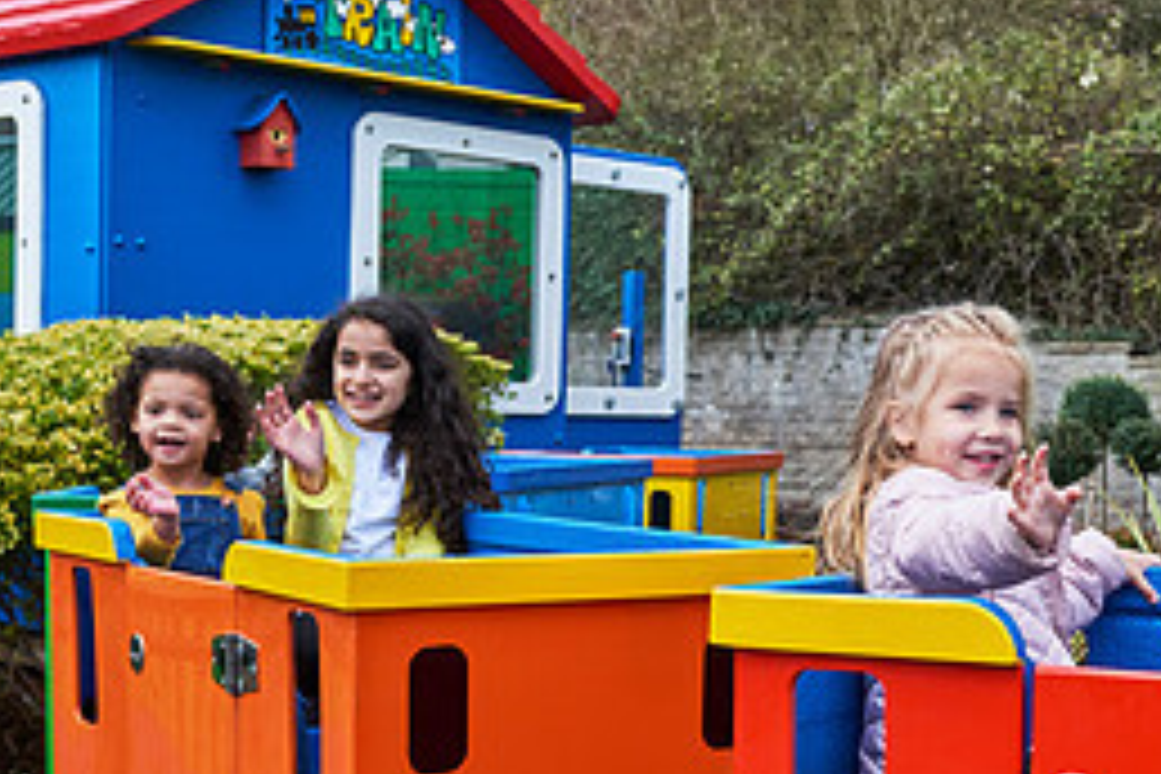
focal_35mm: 72
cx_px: 801
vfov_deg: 18.9
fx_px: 2322
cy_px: 488
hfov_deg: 27.8
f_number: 5.6
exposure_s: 1/640
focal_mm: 32
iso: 400
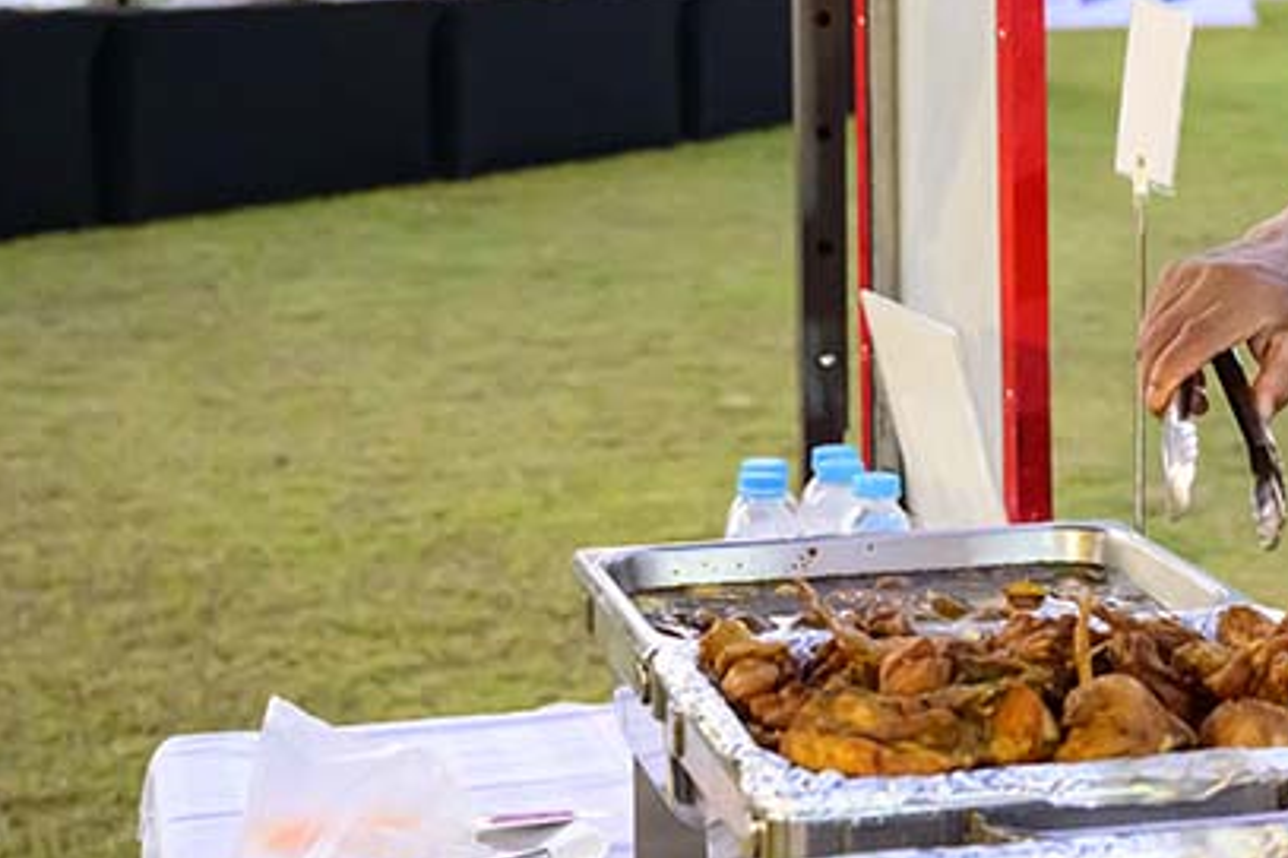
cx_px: 1434
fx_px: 3040
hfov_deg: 22.5
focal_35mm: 85
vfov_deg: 16.0
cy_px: 184
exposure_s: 1/250
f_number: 4
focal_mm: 36
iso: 12800
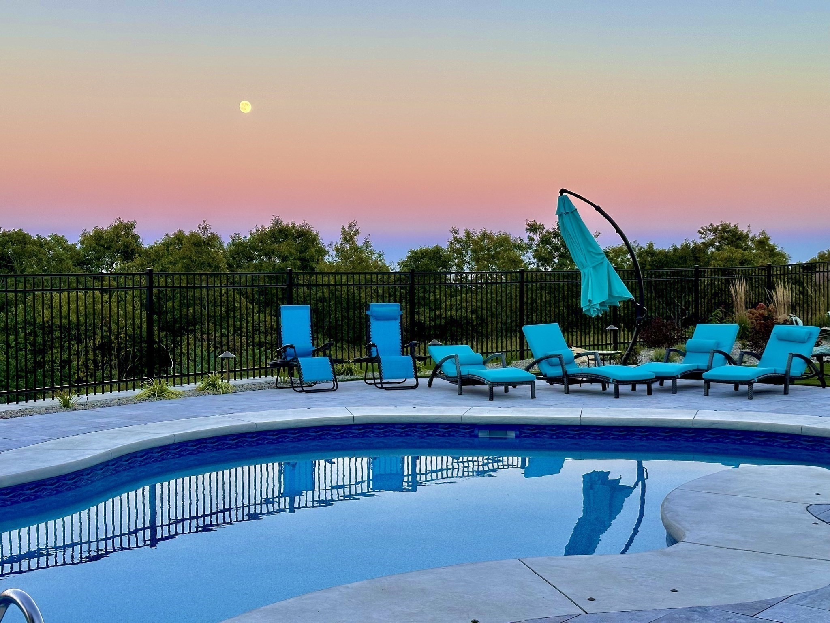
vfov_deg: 30.3
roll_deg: +0.6
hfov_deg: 39.7
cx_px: 415
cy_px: 312
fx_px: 1151
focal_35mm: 48
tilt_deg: -2.3
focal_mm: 6.86
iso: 64
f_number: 1.78
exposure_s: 1/121
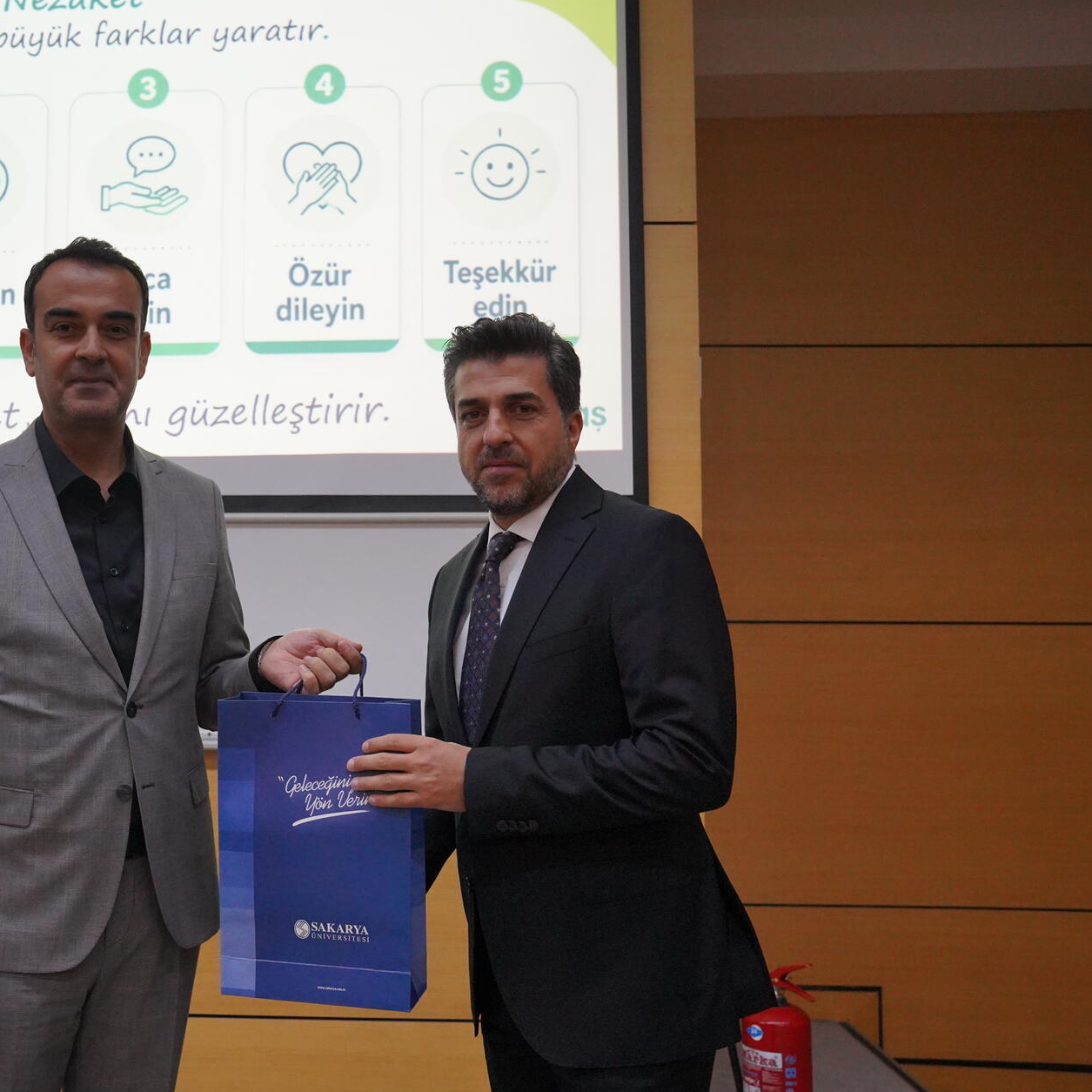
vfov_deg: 42.8
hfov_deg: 41.9
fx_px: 1392
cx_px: 316
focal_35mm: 39
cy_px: 546
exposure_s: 1/100
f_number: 5
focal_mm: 30
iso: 4000
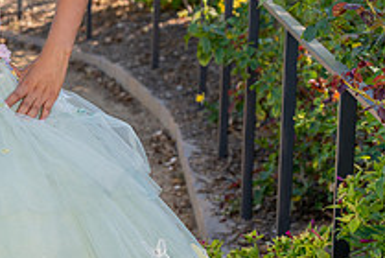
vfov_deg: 7.7
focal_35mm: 178
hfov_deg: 11.2
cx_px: -119
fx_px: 1906
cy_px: -1
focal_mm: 58
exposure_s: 1/200
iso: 200
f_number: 5
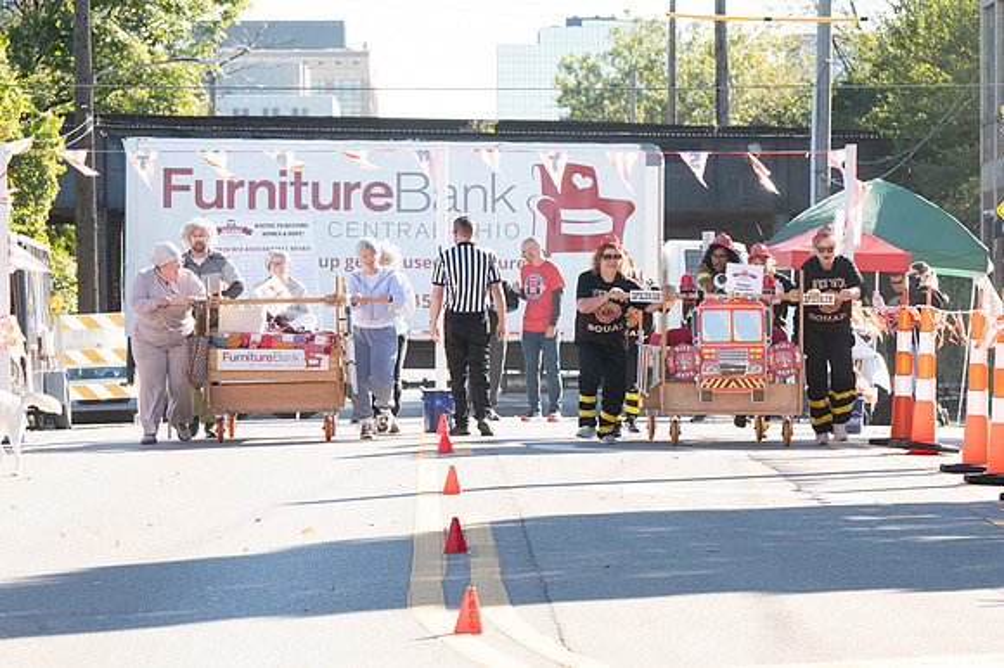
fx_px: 5419
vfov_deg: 7.1
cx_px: 554
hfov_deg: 10.6
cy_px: 377
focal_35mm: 194
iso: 640
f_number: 7.1
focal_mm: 135
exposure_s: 1/500
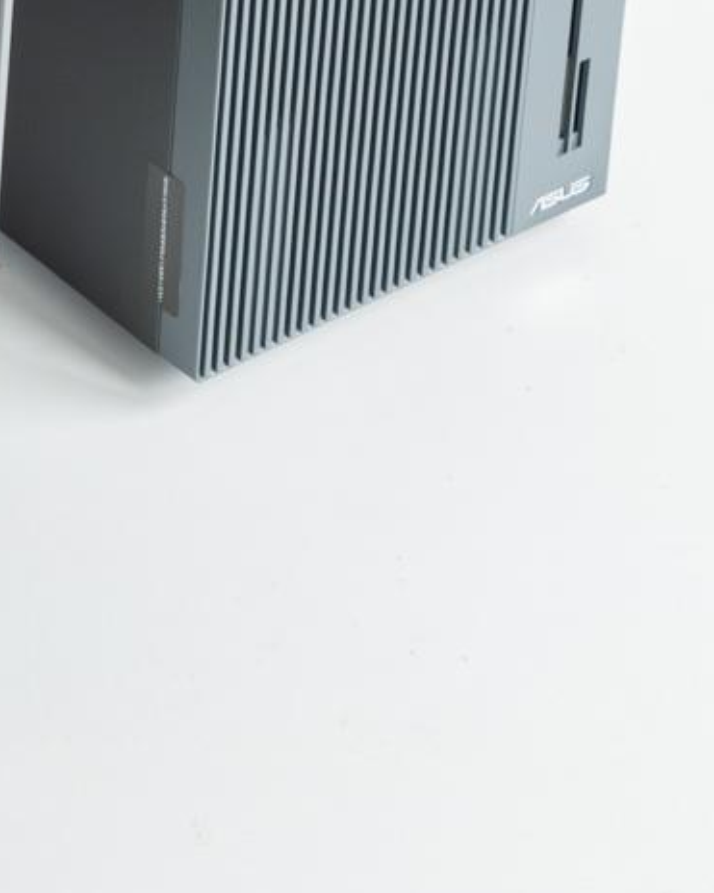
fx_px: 7795
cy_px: -455
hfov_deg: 5.1
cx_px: -1099
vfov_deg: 6.5
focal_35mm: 295
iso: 400
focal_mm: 57
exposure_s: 1/100
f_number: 8
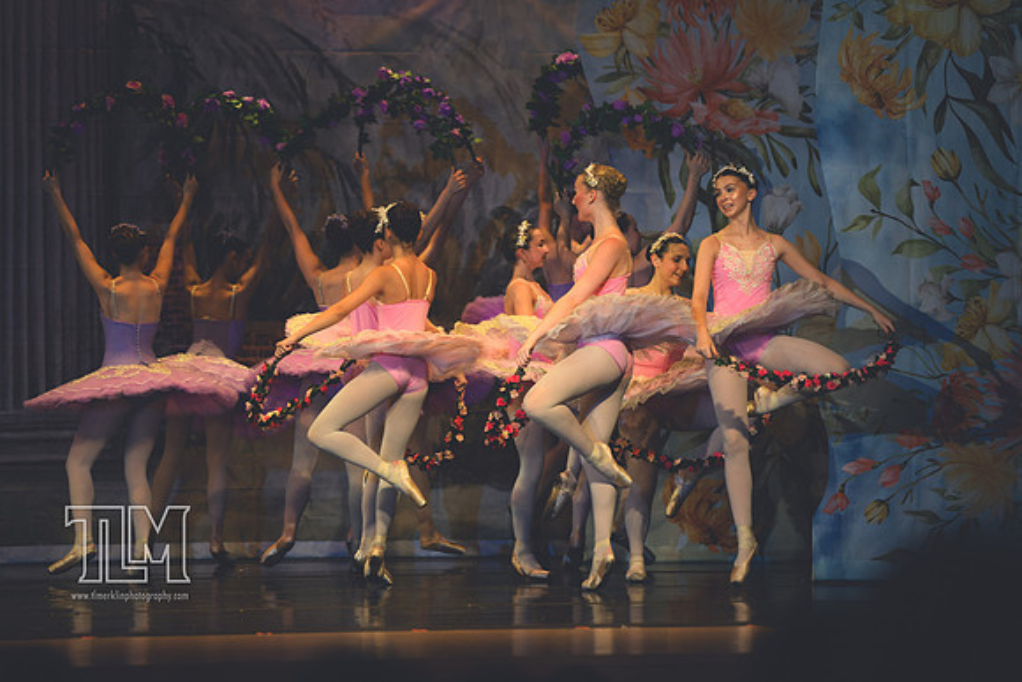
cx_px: 620
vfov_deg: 5.5
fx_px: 7059
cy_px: 294
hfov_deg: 8.3
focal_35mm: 249
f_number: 2.8
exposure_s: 1/500
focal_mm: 200
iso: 720
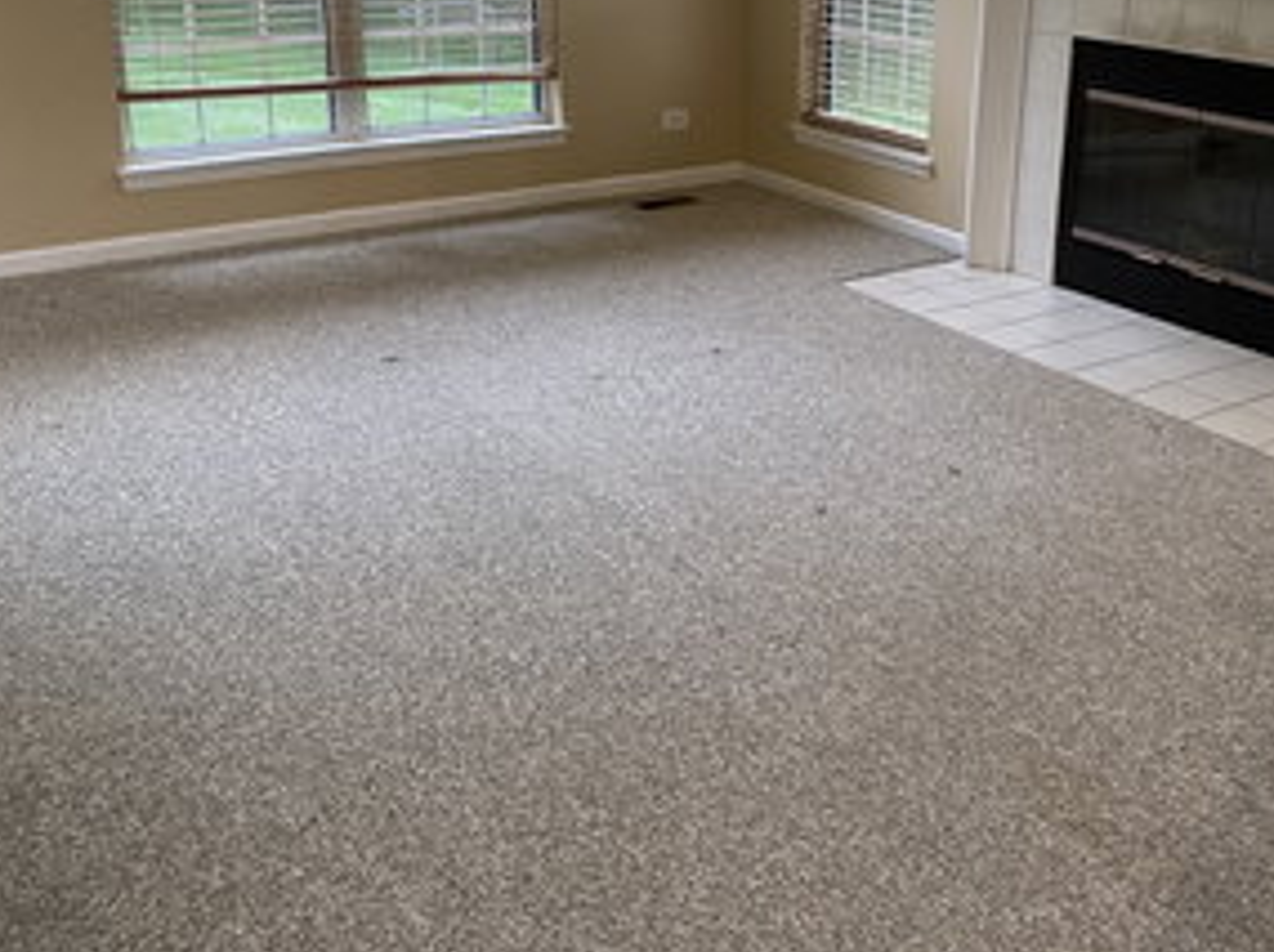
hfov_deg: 47.6
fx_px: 1434
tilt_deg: -17.5
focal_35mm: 39
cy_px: 286
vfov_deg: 36.2
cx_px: 780
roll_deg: -1.6
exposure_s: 1/60
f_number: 1.8
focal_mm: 4.25
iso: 160
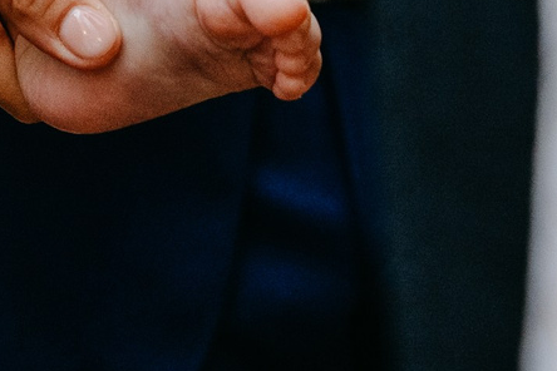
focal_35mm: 150
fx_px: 2321
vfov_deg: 8.5
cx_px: 74
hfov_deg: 13.6
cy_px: -471
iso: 500
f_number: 3.5
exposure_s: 1/160
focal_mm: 26
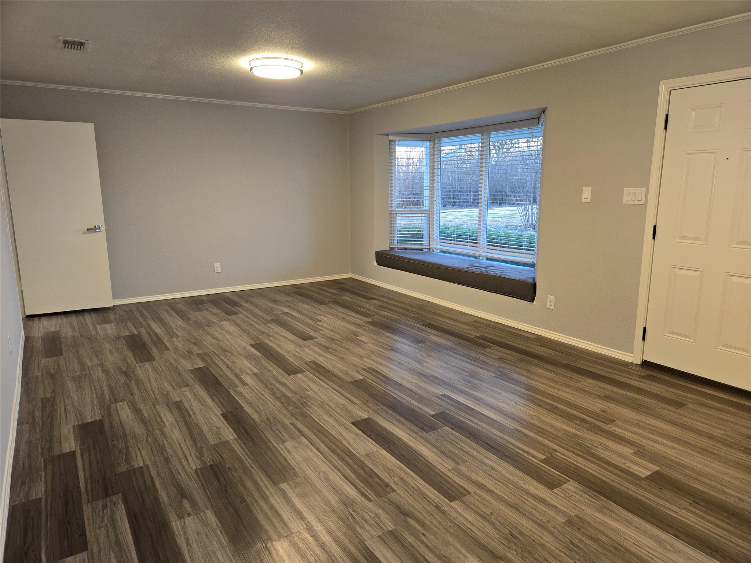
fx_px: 499
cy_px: 282
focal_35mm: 23
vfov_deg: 58.9
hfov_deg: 73.9
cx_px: 376
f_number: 1.8
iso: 100
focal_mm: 5.4
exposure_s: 1/24
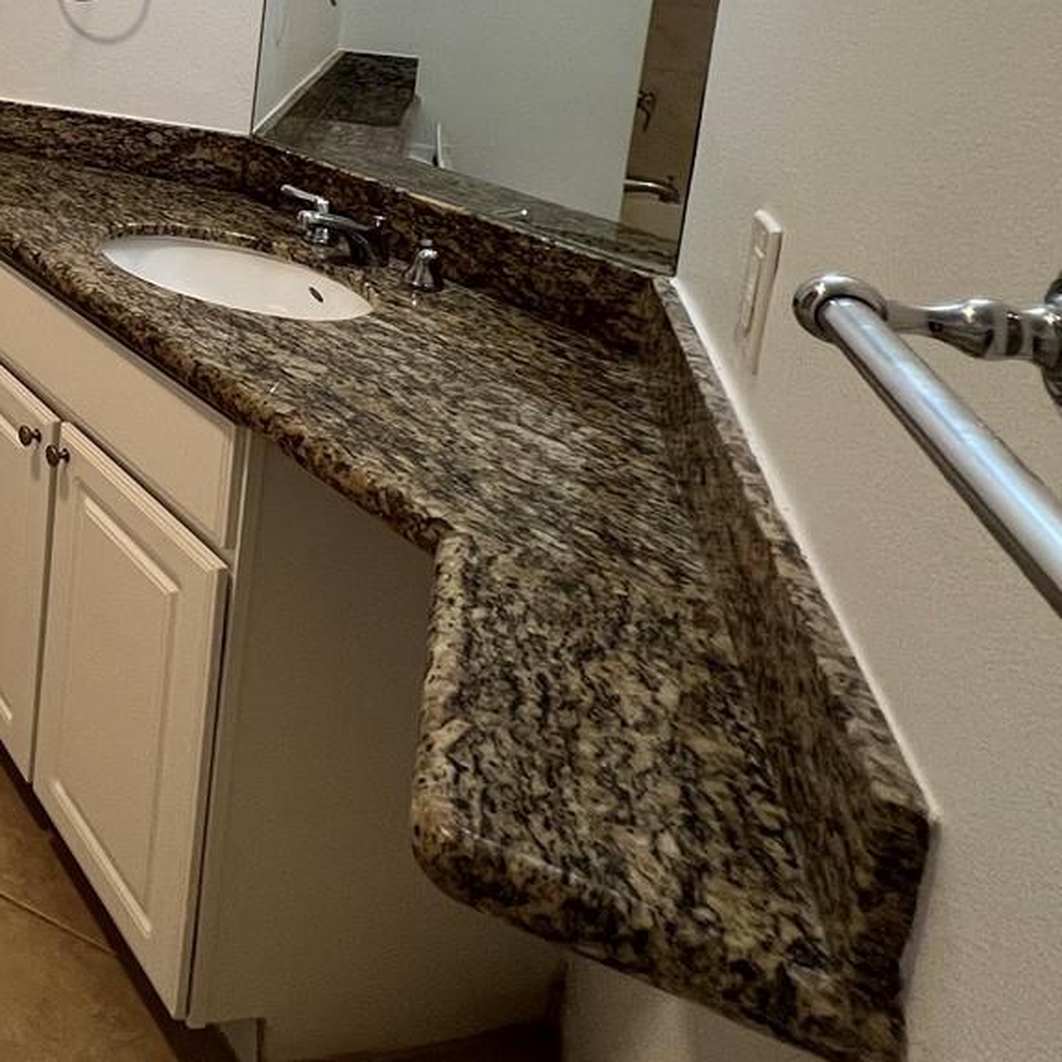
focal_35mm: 32
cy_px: 28
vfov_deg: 44.4
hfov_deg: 35.0
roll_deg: -1.5
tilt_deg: -8.0
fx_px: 1111
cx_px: -327
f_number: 1.8
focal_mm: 1.57
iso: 160
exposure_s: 1/120
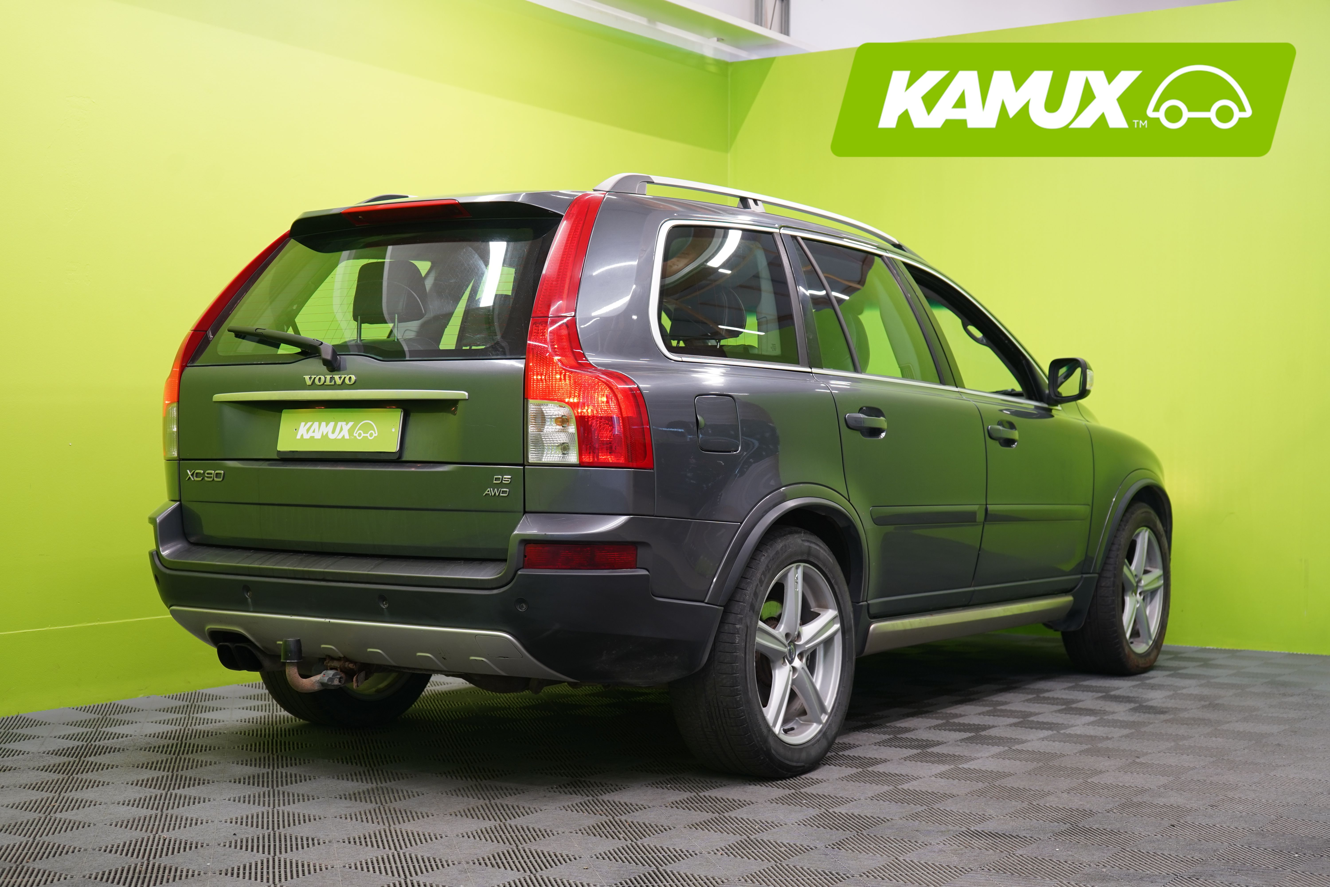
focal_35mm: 49
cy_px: 444
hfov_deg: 40.3
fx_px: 1810
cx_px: 665
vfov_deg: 27.5
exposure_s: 1/25
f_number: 5
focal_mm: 49
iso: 400
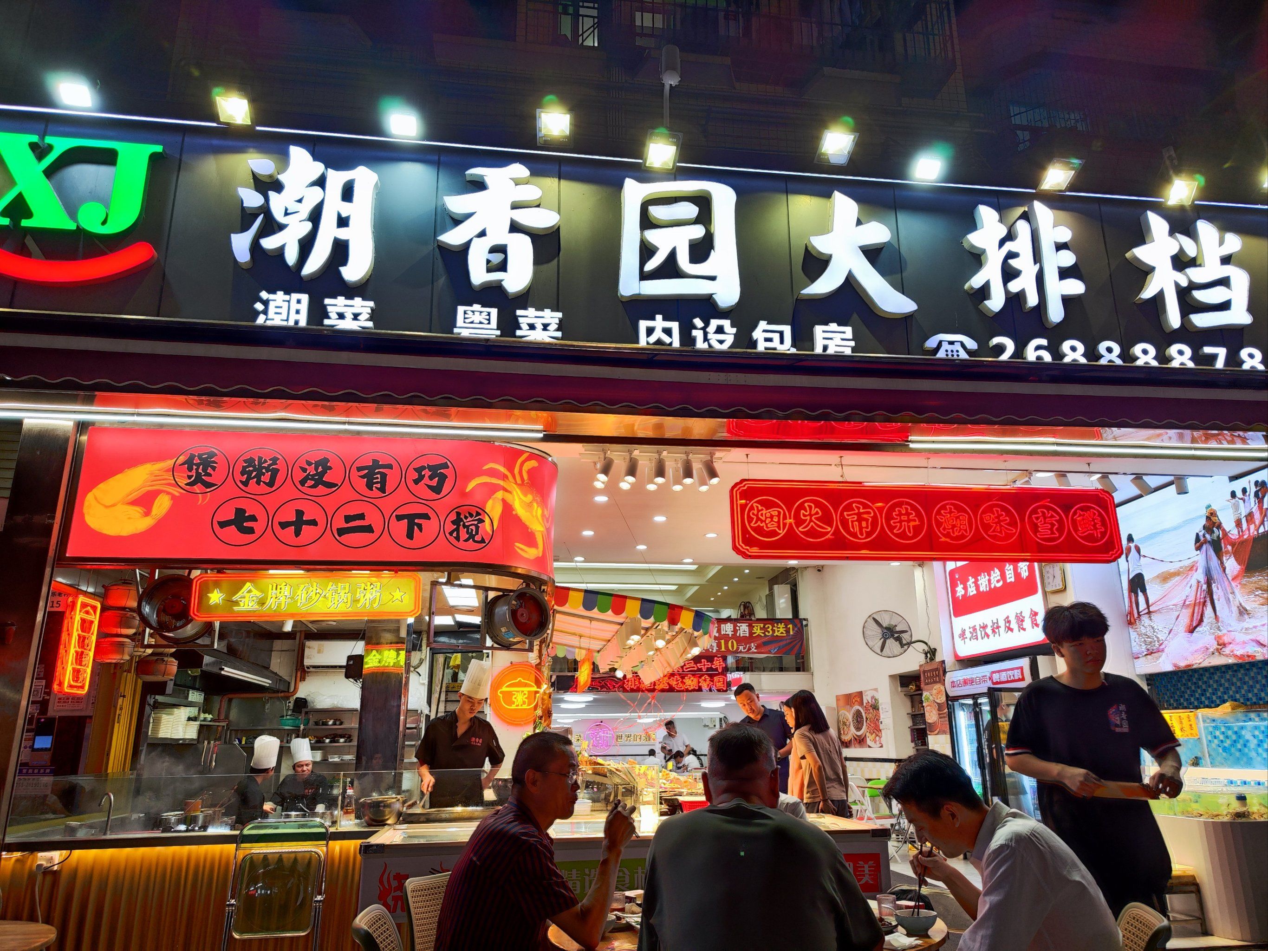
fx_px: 879
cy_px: 476
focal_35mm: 24
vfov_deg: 56.8
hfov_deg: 71.6
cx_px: 634
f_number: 1.9
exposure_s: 1/100
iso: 50
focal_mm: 6.92
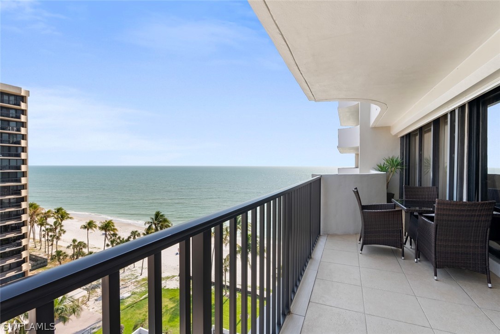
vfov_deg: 73.8
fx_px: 222
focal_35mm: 16
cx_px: 250
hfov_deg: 96.7
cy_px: 167
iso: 100
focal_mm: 16
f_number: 9
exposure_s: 1/60
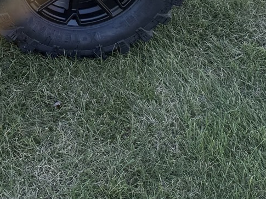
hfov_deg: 18.6
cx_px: -116
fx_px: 730
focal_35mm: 95
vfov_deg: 14.2
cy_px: -127
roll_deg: -2.9
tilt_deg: -22.4
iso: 80
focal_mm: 6.76
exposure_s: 1/1091
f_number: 1.78
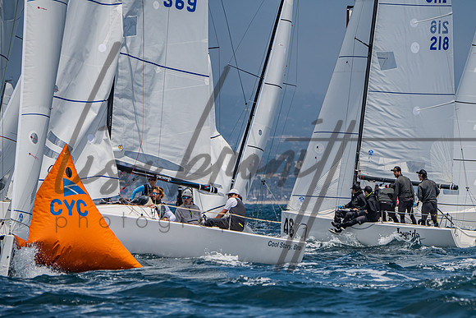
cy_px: 217
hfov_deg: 5.4
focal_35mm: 383
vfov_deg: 3.6
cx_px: 325
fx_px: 5059
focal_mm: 280
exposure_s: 1/2500
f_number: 6.3
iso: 400
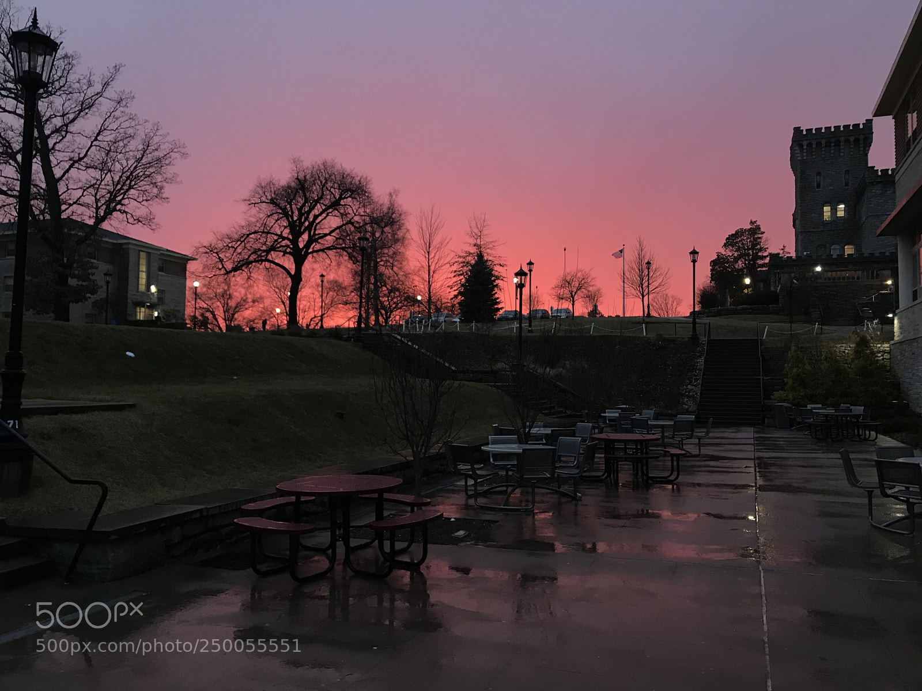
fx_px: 746
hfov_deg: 63.4
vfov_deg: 49.7
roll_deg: -0.9
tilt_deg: +3.8
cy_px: 346
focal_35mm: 28
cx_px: 461
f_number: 1.8
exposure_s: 1/17
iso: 40
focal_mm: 3.99
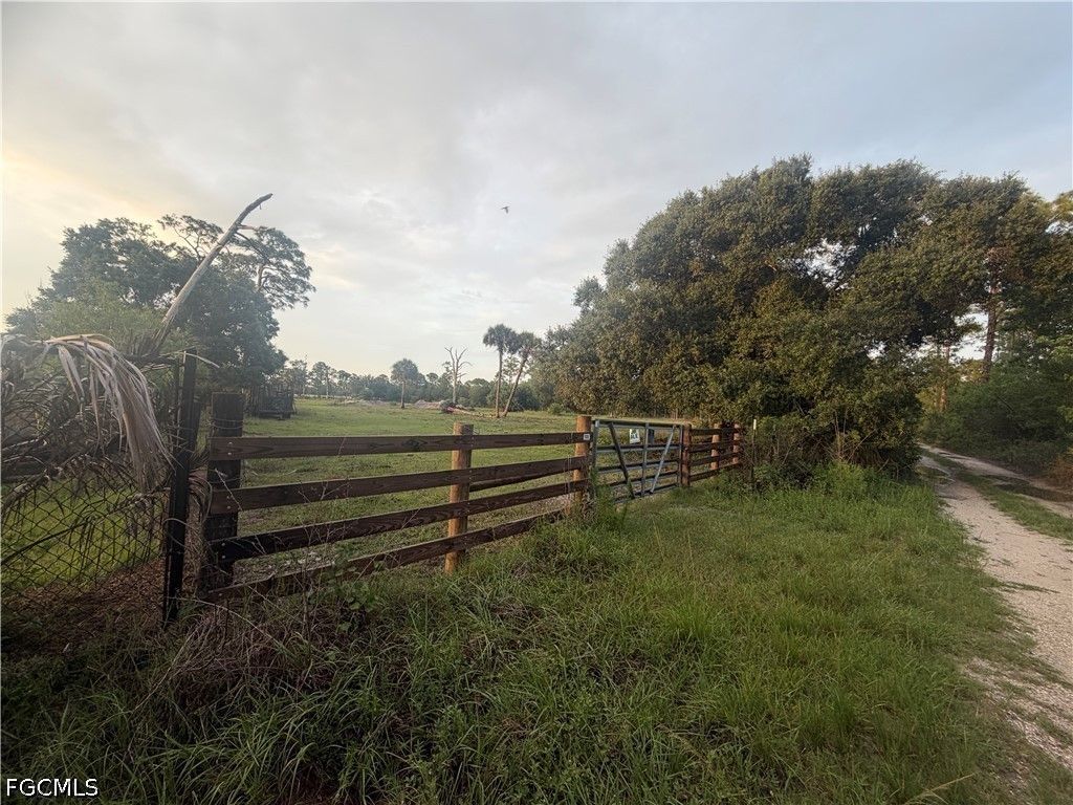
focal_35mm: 14
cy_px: 402
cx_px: 536
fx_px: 434
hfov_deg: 102.1
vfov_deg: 85.7
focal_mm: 2.22
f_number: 2.2
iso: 64
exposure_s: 1/121
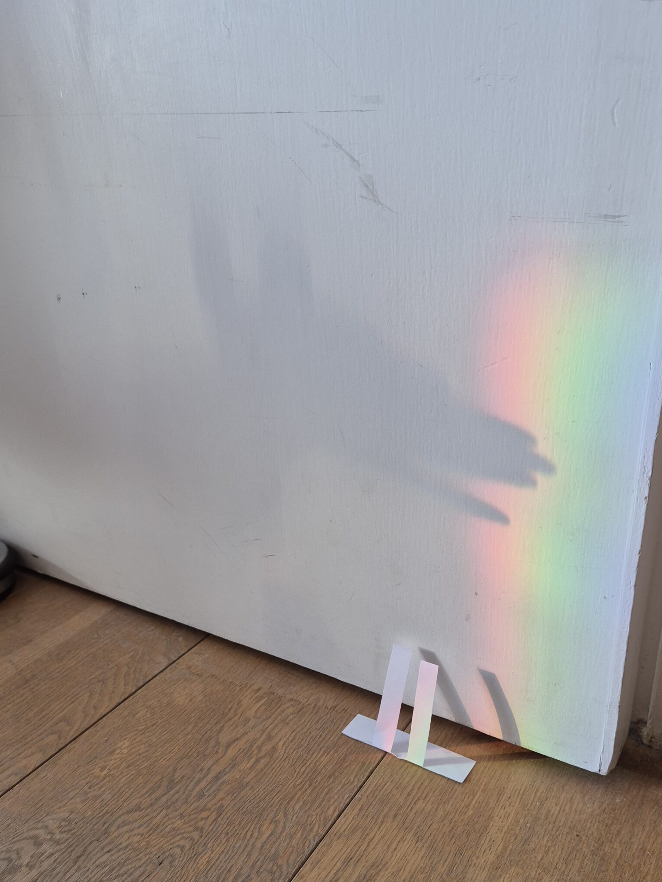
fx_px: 739
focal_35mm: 29
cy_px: 488
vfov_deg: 61.5
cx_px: 403
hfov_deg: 47.9
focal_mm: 5.4
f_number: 1.8
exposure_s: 1/100
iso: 160
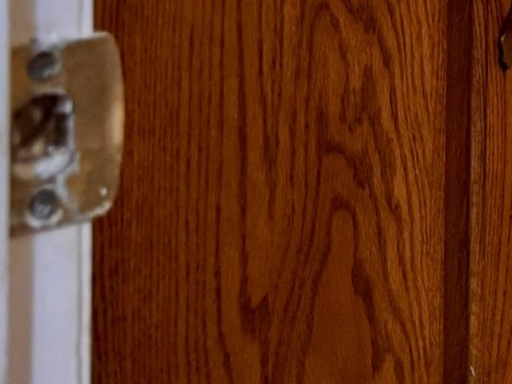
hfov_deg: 17.2
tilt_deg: -0.7
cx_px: 911
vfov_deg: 14.7
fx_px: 1391
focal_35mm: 94
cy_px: -187
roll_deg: -1.2
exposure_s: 1/60
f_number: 1.78
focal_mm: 6.76
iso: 320
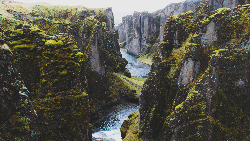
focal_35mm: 40
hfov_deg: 50.5
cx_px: 129
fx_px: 265
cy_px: 86
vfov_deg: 29.6
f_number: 7.1
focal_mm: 18
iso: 400
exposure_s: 1/200
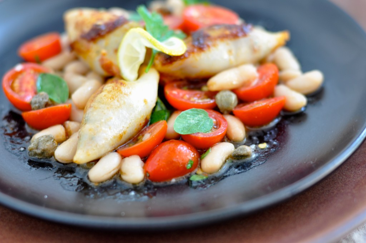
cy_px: 122
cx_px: 183
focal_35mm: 75
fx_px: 762
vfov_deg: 18.1
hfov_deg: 27.0
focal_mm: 50
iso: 200
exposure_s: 1/30
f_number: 2.8
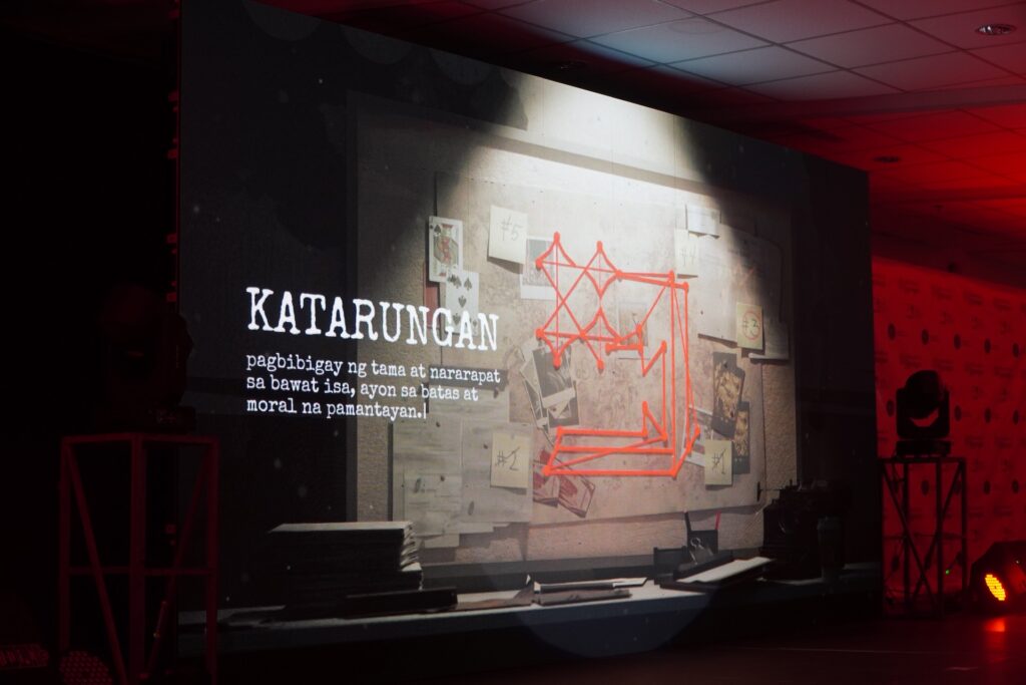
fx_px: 1582
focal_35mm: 56
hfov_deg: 35.9
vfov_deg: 24.4
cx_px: 513
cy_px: 342
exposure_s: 1/160
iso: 1000
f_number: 4
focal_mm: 37
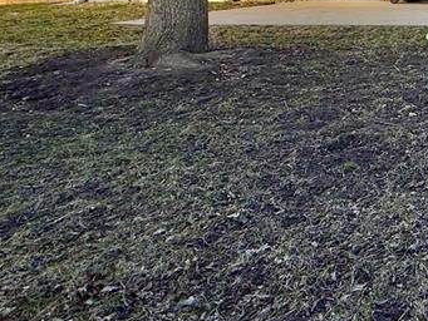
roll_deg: +0.8
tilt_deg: +3.6
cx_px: 600
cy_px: -49
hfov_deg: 30.8
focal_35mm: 42
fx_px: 519
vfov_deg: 30.1
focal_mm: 2.22
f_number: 2.2
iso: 50
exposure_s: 1/424
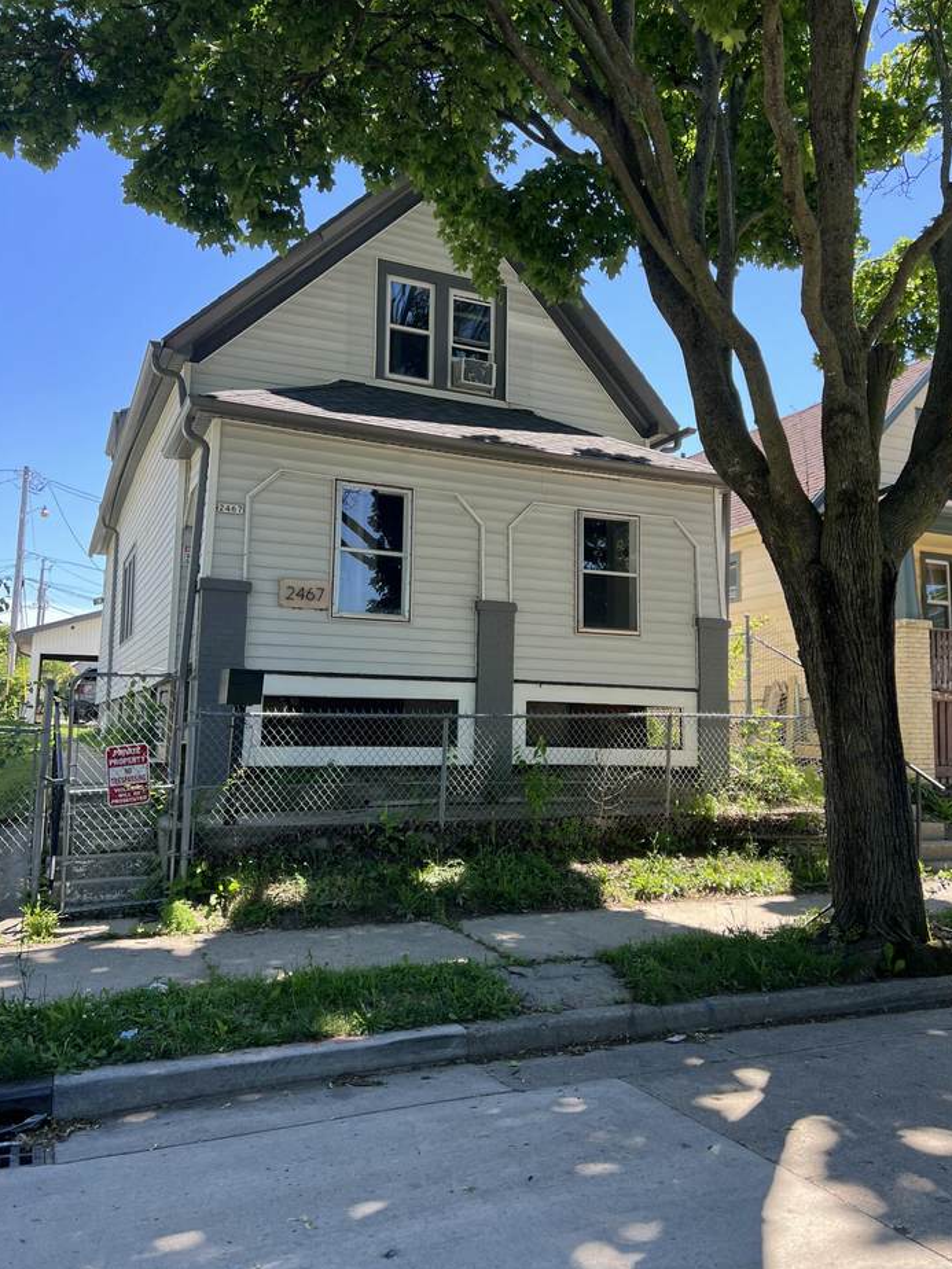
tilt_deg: +8.0
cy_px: 614
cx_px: 486
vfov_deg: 65.3
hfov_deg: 51.4
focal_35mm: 27
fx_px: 990
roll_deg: -0.9
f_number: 1.5
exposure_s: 1/654
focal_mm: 5.7
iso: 50
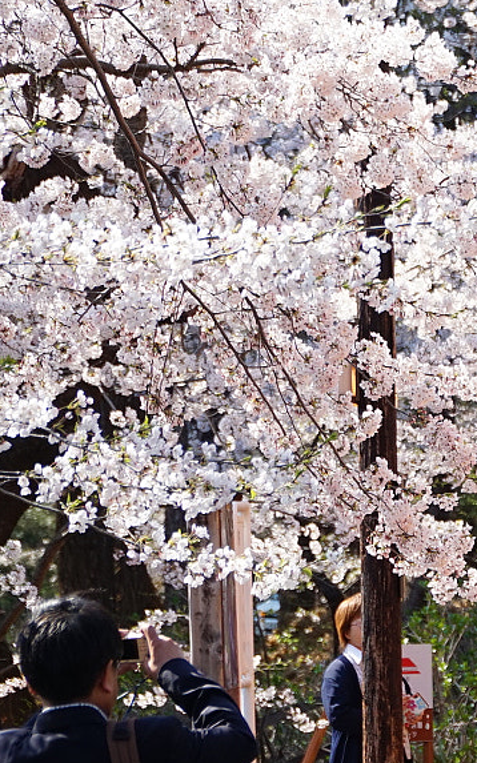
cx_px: 1007
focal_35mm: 324
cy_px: 413
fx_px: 6741
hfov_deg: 4.0
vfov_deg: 6.5
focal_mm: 76
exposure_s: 1/250
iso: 100
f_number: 5
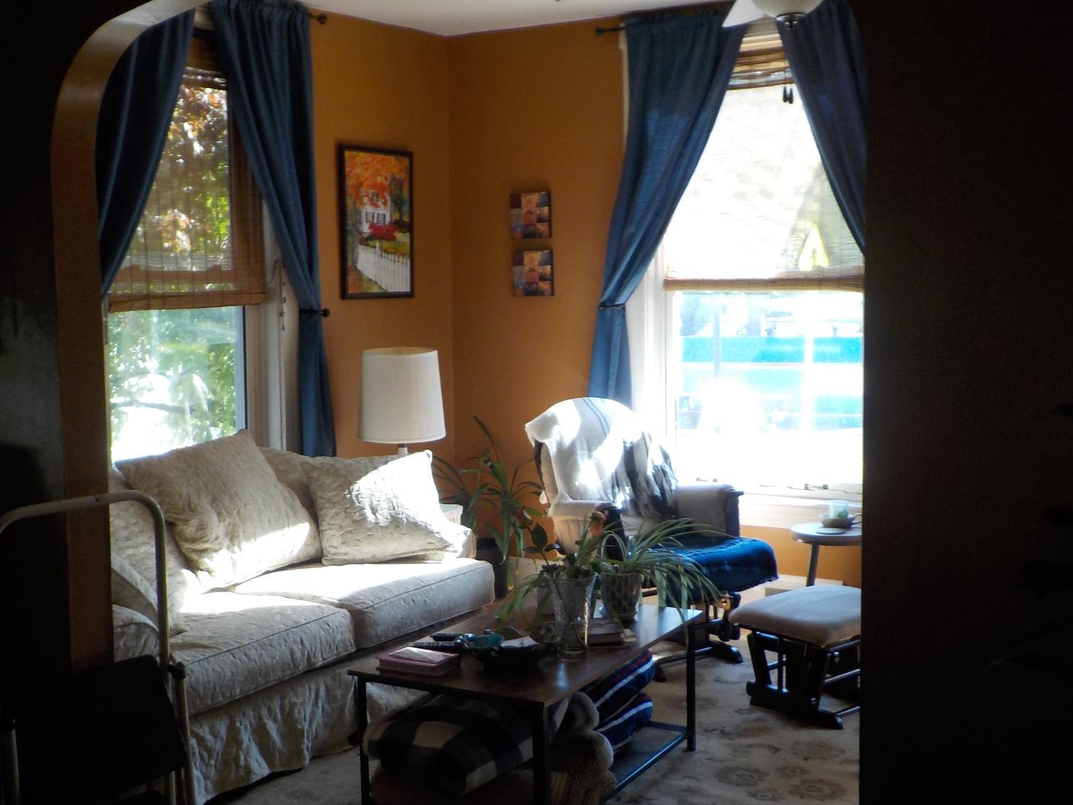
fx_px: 1271
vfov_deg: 35.1
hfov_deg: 45.7
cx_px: 496
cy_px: 418
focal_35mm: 41
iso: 125
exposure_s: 1/60
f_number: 3.3
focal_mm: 4.1
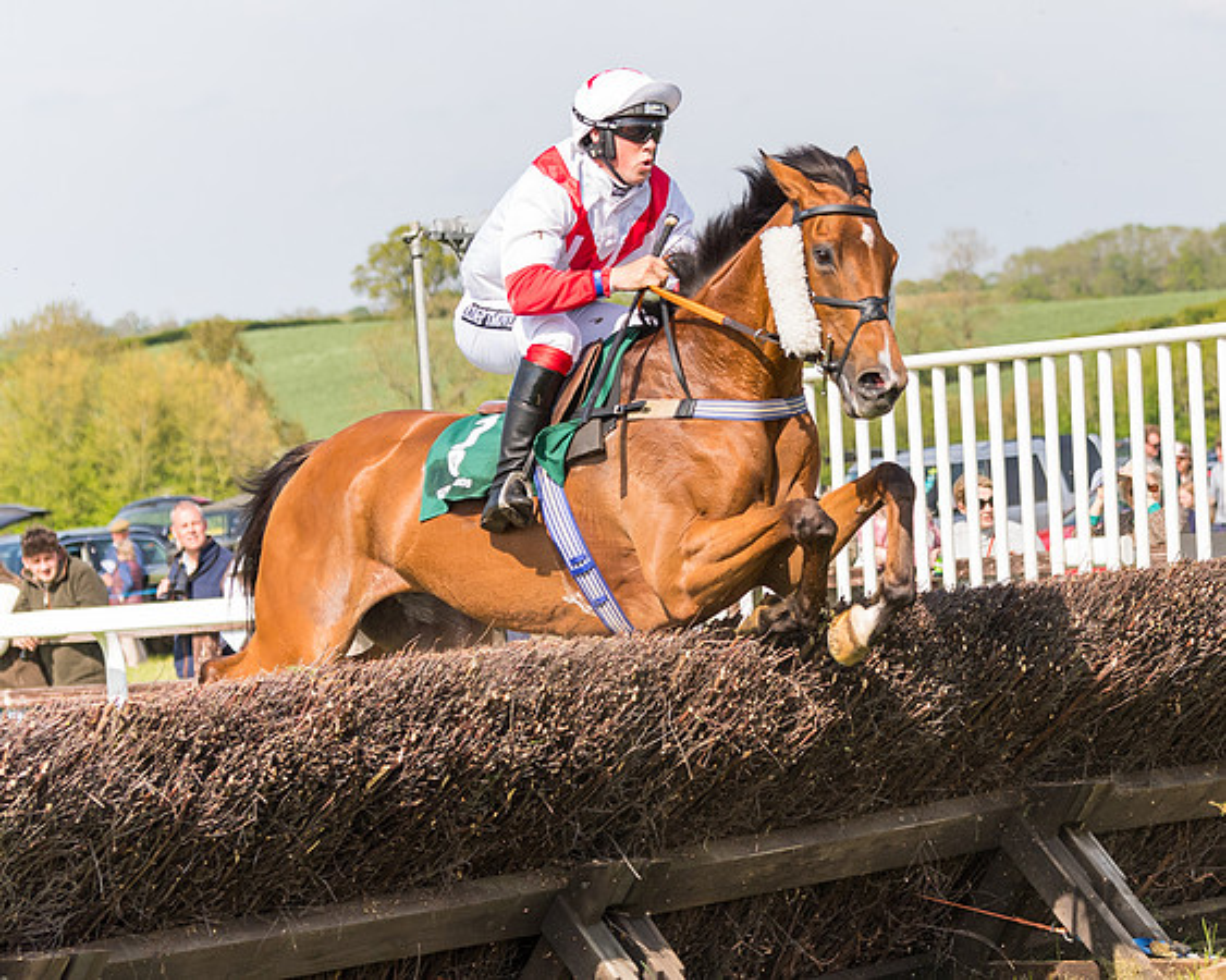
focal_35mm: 134
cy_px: 490
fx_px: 4875
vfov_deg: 11.5
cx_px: 836
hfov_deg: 14.3
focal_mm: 70
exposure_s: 1/2500
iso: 400
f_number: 4
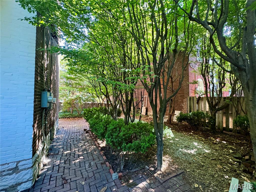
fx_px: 104
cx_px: 128
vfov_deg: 85.7
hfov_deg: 102.1
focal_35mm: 14
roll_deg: -0.1
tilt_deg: +1.8
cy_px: 96
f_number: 2.2
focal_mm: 2.22
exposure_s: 1/99
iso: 320
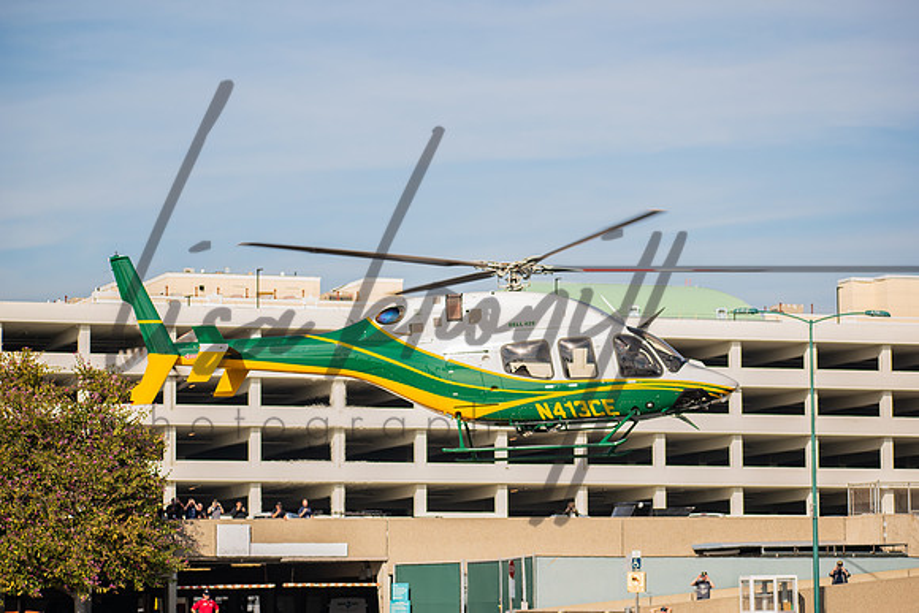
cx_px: 460
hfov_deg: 15.9
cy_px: 306
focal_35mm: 129
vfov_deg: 10.6
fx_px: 3294
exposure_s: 1/640
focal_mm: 86
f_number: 4.8
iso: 100
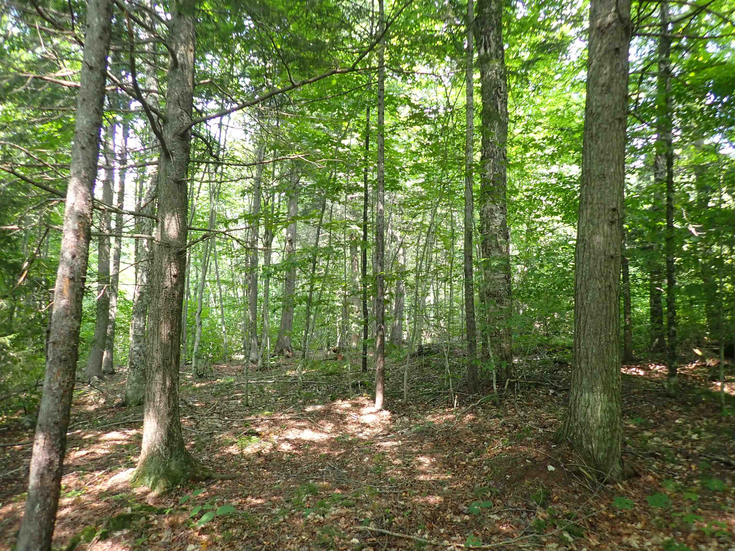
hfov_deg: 69.4
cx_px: 368
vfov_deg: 54.9
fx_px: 531
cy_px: 276
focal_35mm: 25
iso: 200
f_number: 2
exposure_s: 1/80
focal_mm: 4.5
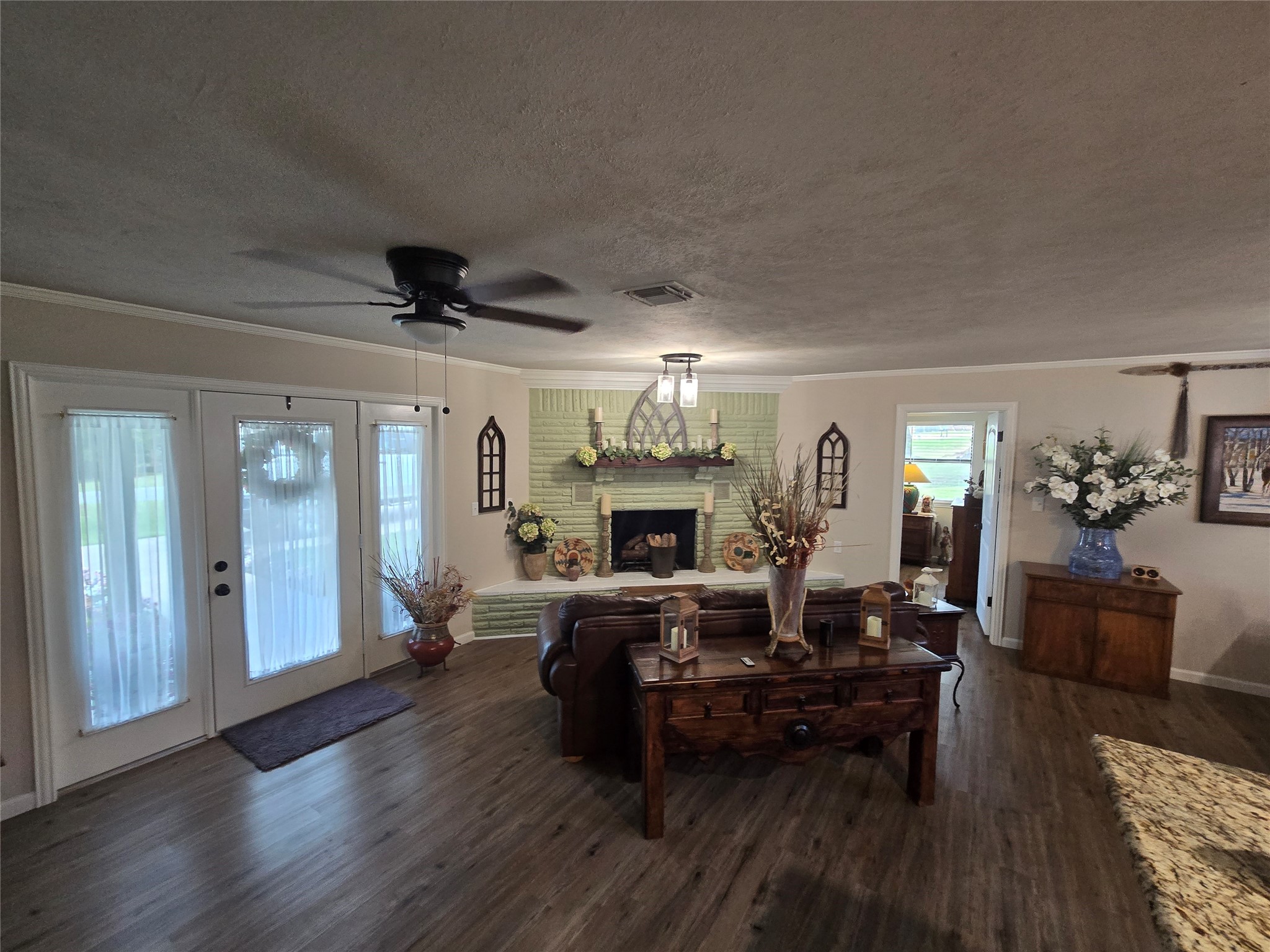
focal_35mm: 13
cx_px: 635
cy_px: 476
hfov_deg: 106.2
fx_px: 477
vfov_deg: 89.9
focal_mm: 2.2
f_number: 2.2
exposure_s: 1/60
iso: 320
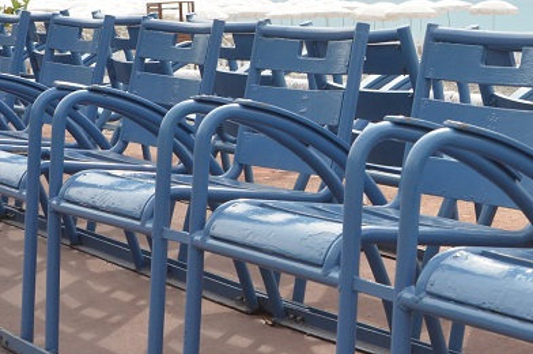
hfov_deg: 20.1
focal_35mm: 99
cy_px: 154
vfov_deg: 13.8
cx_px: 519
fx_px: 1463
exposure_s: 1/500
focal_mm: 28
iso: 640
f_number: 11
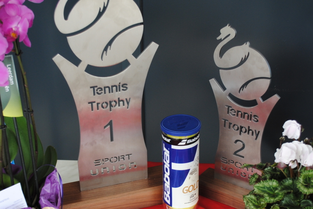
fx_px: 339
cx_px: 156
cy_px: 104
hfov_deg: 49.6
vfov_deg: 34.2
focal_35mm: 39
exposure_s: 1/50
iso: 200
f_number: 4.2
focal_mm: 26
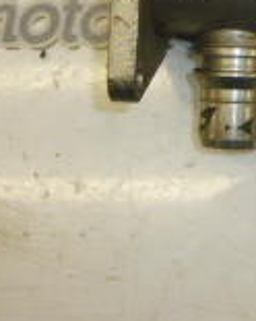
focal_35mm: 101
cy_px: 2
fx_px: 957
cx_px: 370
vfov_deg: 18.5
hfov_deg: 14.4
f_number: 3.1
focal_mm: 4.5
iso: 100
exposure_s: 1/60
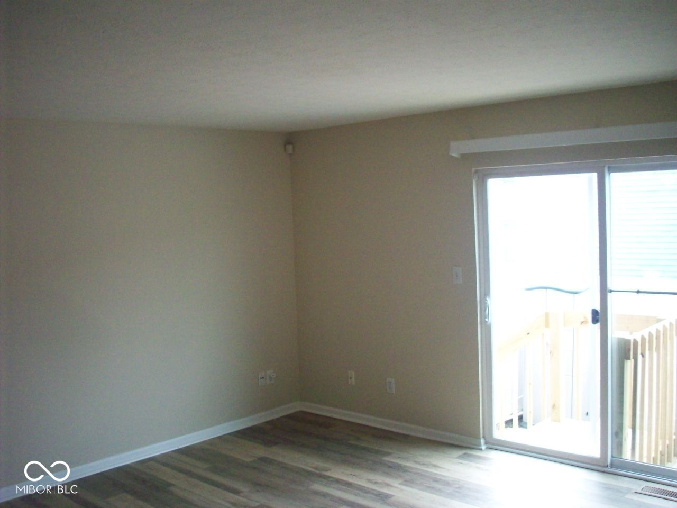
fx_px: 724
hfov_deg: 50.1
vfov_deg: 38.7
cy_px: 254
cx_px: 338
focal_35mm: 37
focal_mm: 6.2
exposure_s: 1/128
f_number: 2.8
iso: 270
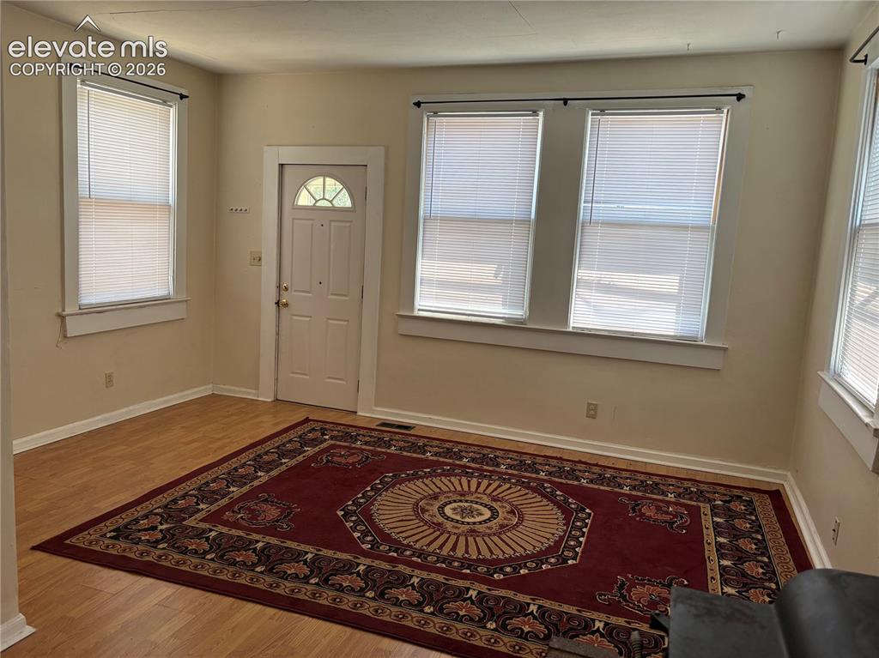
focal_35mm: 26
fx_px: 660
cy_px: 329
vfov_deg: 53.0
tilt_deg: -6.9
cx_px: 440
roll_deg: -3.5
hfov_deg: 67.3
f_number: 1.6
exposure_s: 1/122
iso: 100
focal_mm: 5.96
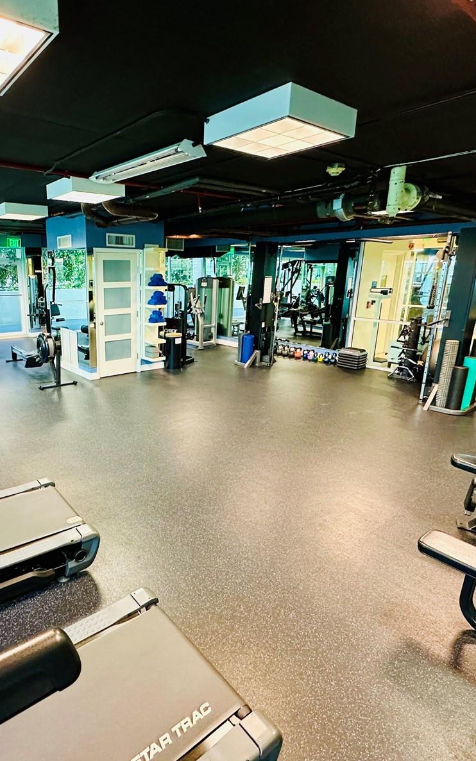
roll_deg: +0.0
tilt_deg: -14.8
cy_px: 378
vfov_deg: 85.1
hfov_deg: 57.8
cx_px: 144
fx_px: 415
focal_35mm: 20
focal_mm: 2.22
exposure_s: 1/60
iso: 640
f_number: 2.2
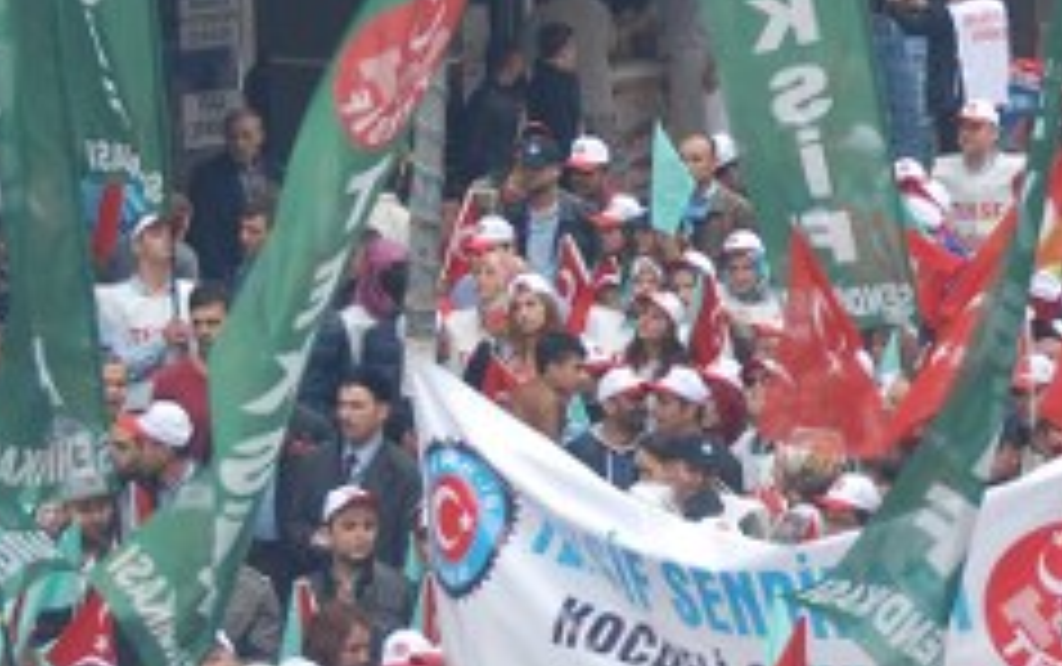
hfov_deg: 8.4
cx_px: 1017
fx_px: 7214
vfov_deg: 5.3
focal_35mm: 249
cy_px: 184
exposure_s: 1/125
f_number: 5.6
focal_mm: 48
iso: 180
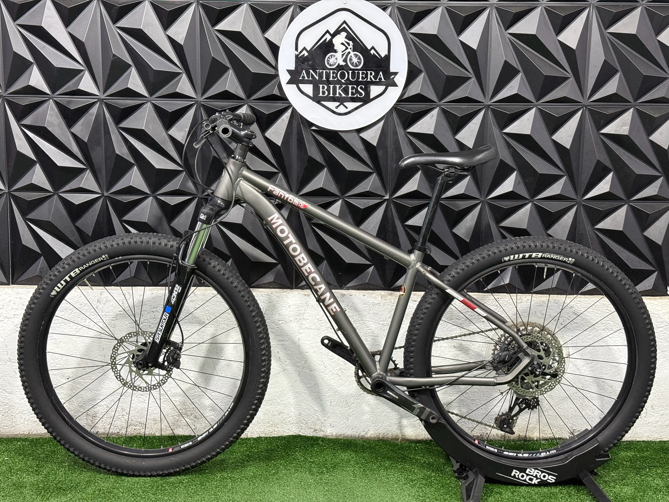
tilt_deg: -9.5
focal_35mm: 48
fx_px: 928
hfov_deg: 39.7
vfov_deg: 30.3
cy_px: 251
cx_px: 334
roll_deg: -1.3
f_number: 1.78
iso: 250
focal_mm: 6.76
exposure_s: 1/60
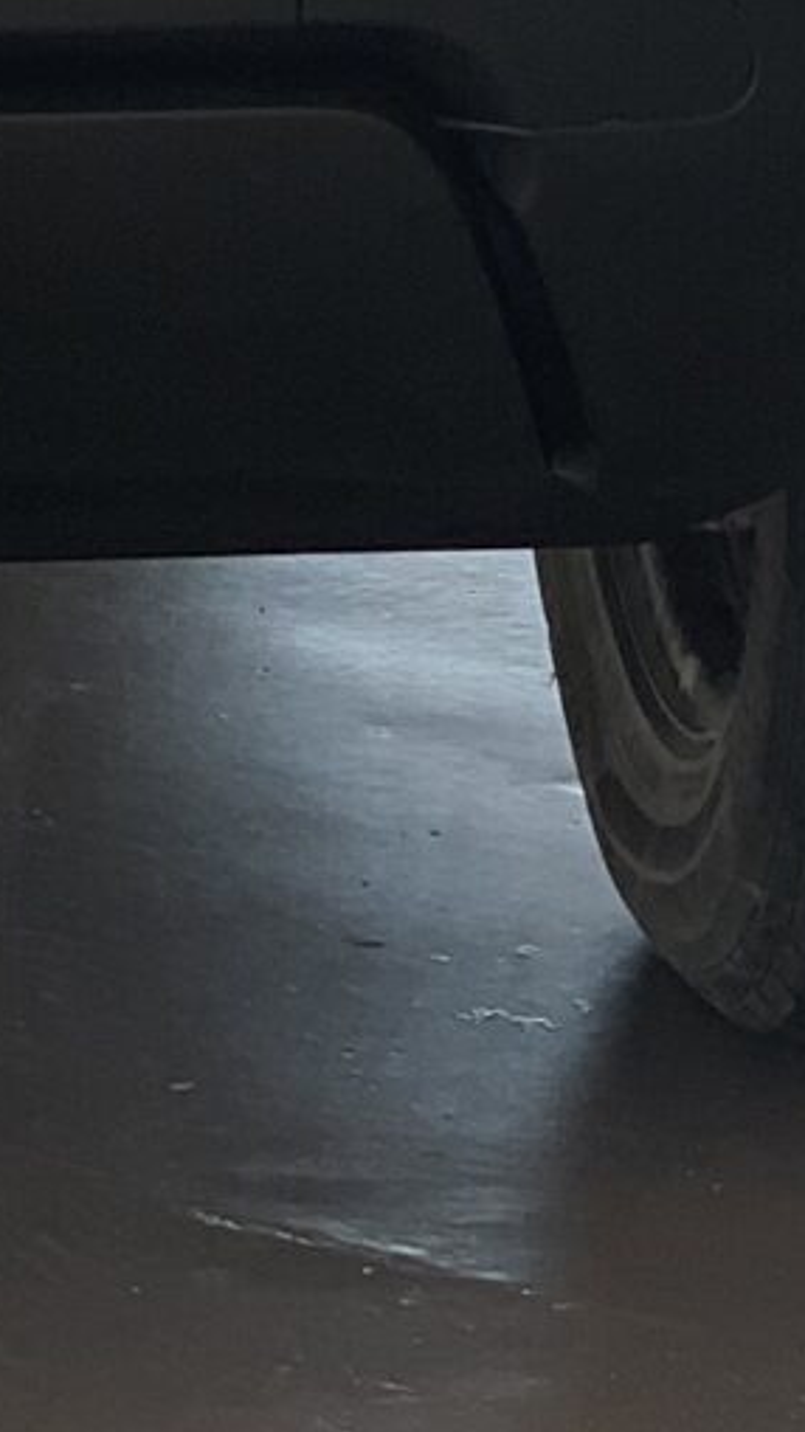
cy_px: -1128
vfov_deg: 7.4
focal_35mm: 285
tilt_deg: -7.3
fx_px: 10824
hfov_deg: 4.2
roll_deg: -0.3
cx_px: -1191
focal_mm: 6
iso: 16
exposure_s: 1/67
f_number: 2.4
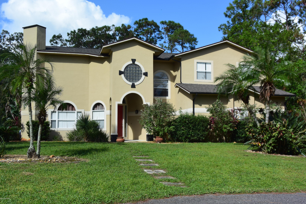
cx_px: 155
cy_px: 101
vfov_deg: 31.9
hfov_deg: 46.4
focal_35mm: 42
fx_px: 357
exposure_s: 1/800
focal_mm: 15.3
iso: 160
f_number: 5
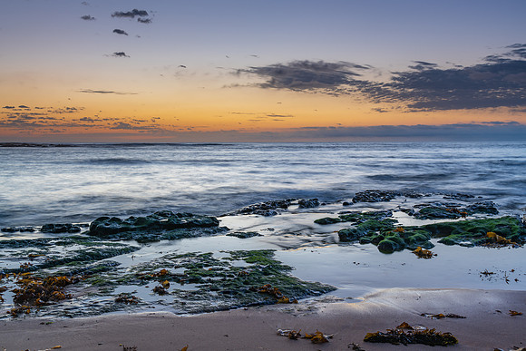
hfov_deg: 49.6
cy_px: 176
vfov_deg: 34.3
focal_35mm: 39
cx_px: 263
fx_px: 569
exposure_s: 2
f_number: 9
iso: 31
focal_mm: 38
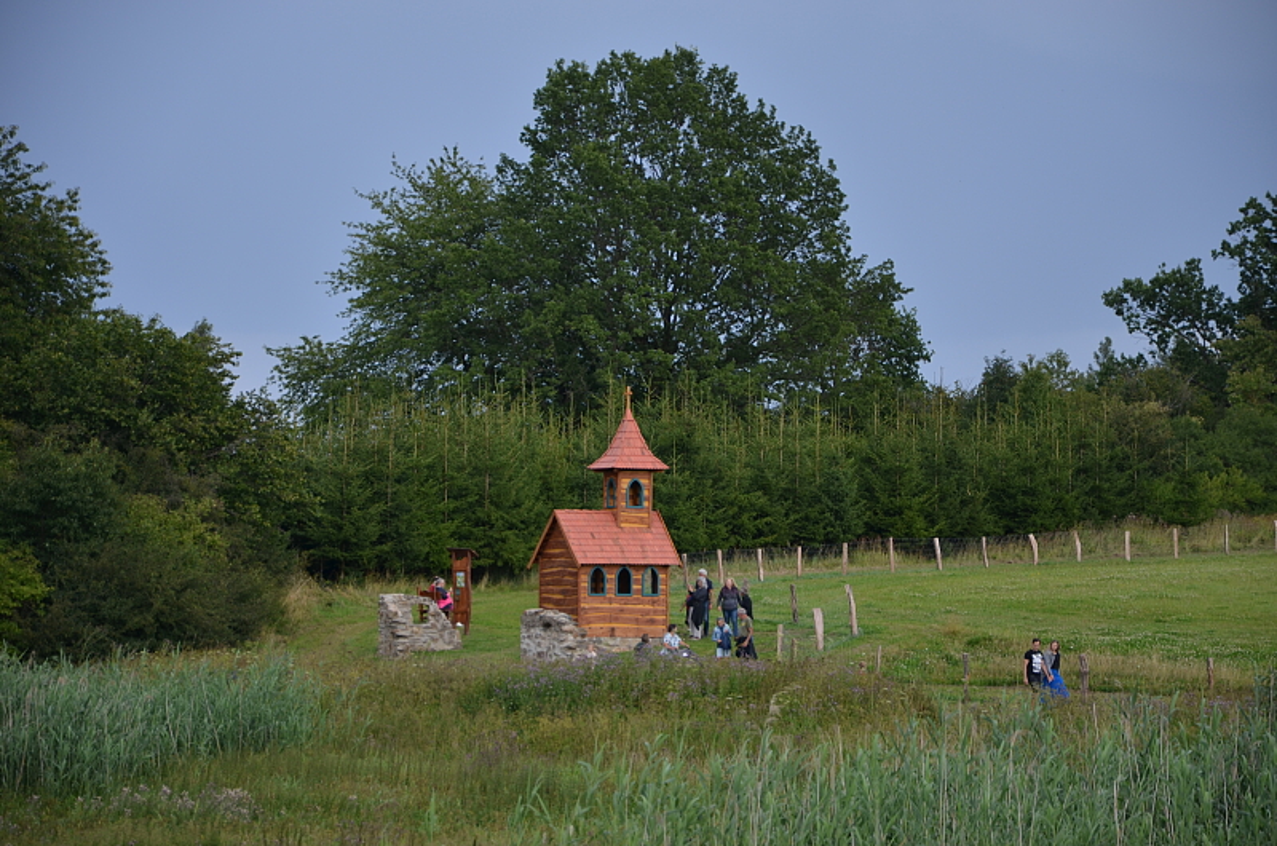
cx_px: 638
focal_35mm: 158
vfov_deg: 8.7
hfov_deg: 13.1
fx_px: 5576
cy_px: 423
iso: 100
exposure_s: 1/320
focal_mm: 105
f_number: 5.6
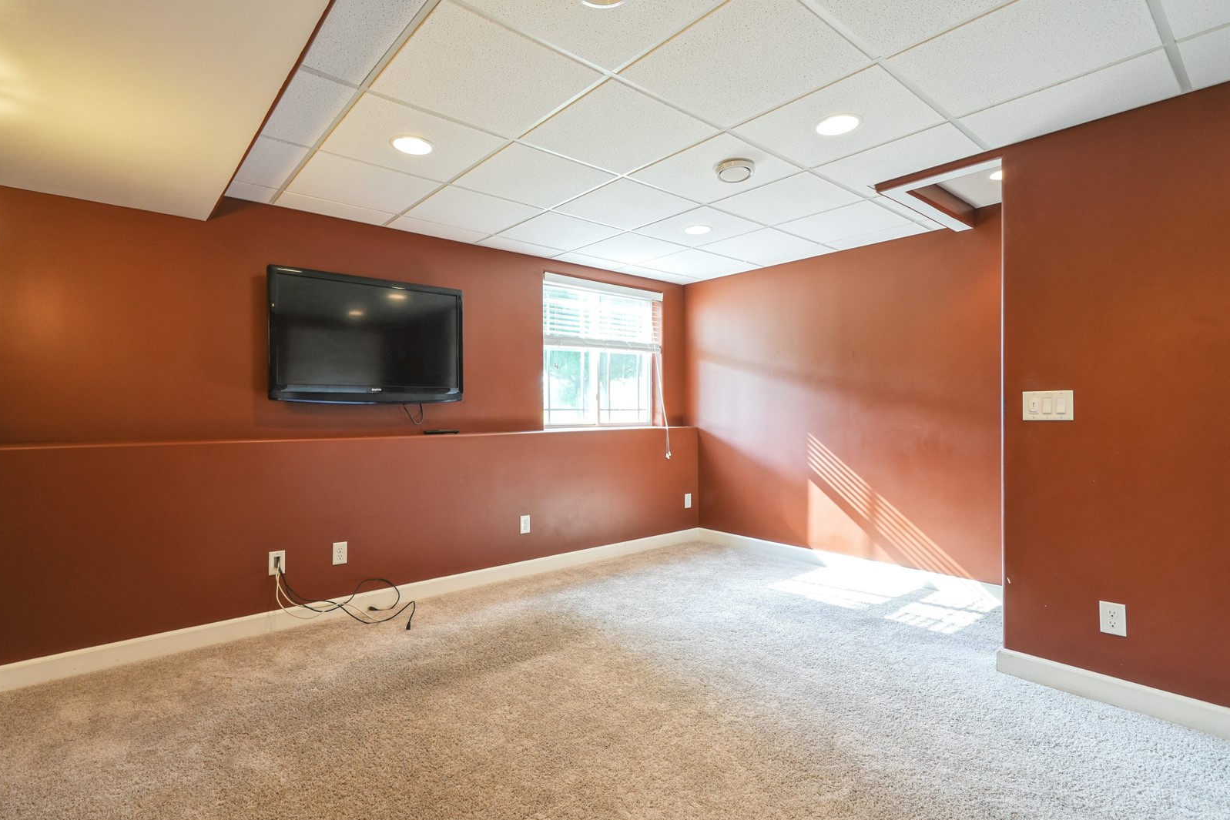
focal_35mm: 17
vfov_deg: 70.4
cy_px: 392
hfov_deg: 93.2
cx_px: 596
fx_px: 581
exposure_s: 1/10
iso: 400
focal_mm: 16
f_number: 10
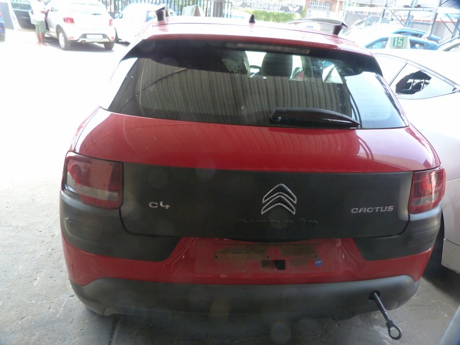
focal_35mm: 25
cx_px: 230
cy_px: 172
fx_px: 332
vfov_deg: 54.9
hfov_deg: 69.4
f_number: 2.8
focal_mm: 4.5
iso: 160
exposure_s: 1/60
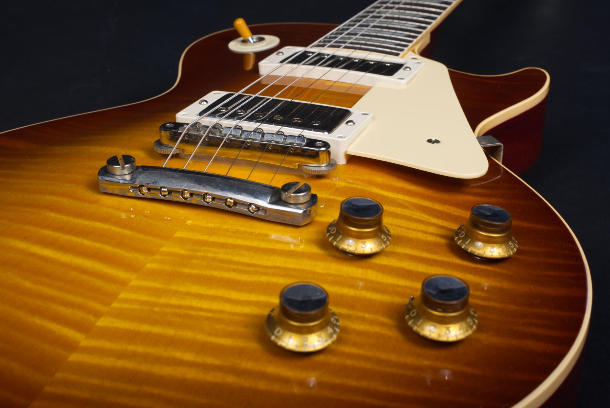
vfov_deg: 27.0
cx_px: 305
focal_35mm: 50
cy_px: 204
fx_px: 848
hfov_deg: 39.6
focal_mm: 50
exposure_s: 1/160
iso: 100
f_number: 16
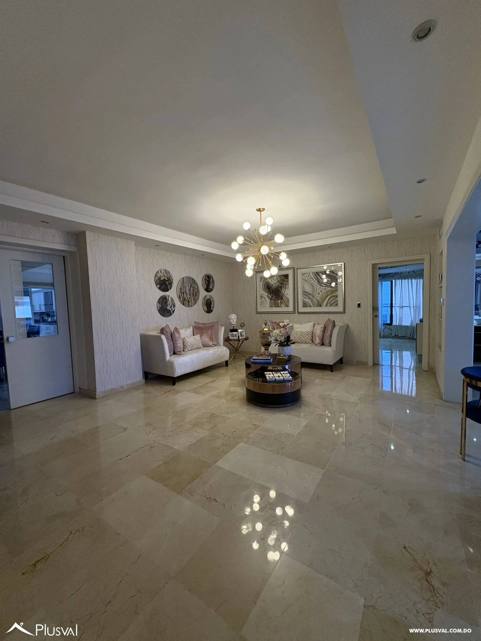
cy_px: 320
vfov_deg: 102.1
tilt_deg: -2.7
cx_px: 240
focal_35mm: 14
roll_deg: +1.8
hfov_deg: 85.7
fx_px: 259
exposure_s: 1/60
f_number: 2.2
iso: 320
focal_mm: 2.22
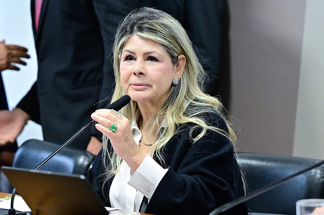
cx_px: 162
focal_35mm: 202
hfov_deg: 10.2
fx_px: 1815
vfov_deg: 6.8
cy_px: 108
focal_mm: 135
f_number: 4
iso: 4000
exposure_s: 1/200
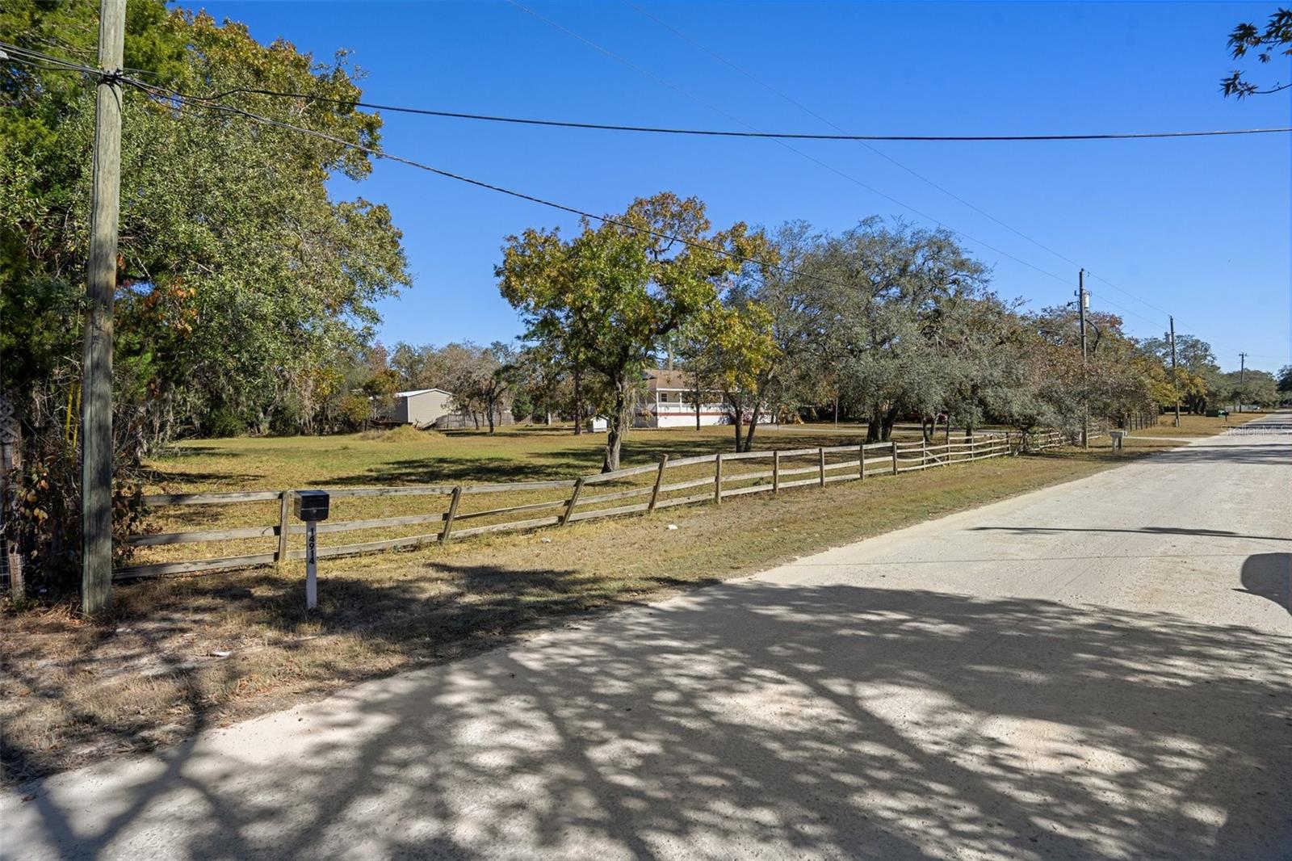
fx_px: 610
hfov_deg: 93.3
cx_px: 646
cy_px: 430
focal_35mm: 17
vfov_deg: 70.4
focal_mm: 17
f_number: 8
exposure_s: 1/800
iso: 320
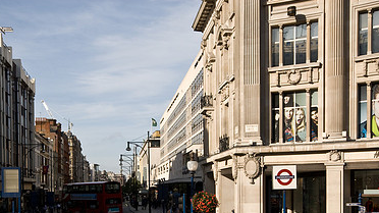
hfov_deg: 42.0
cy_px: 196
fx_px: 492
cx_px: 158
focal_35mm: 49
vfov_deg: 23.7
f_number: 9
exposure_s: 1/320
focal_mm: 20
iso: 200
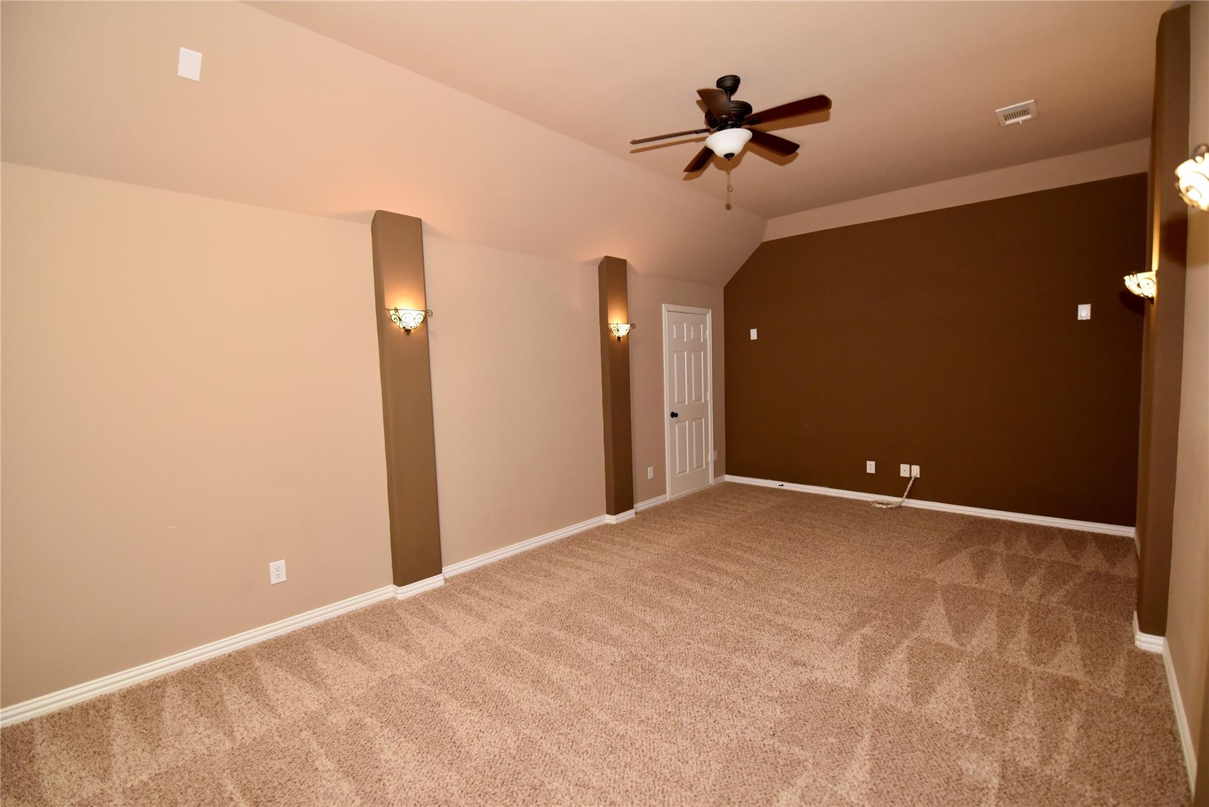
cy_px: 404
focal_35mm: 15
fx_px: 504
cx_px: 604
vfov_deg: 77.3
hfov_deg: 100.4
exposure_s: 1/60
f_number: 2.8
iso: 2200
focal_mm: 15
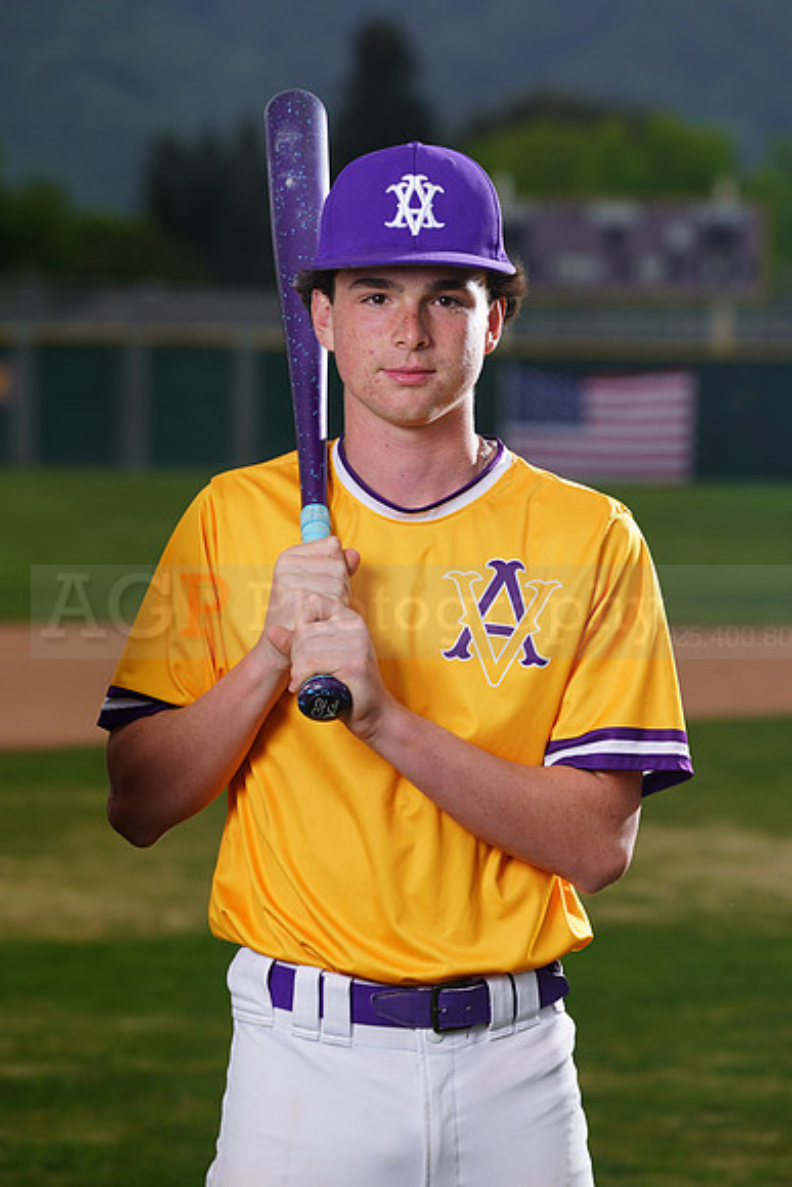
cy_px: 594
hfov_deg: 6.4
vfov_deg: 9.6
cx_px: 396
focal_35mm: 215
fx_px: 7090
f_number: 8
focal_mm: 215
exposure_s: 1/250
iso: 100
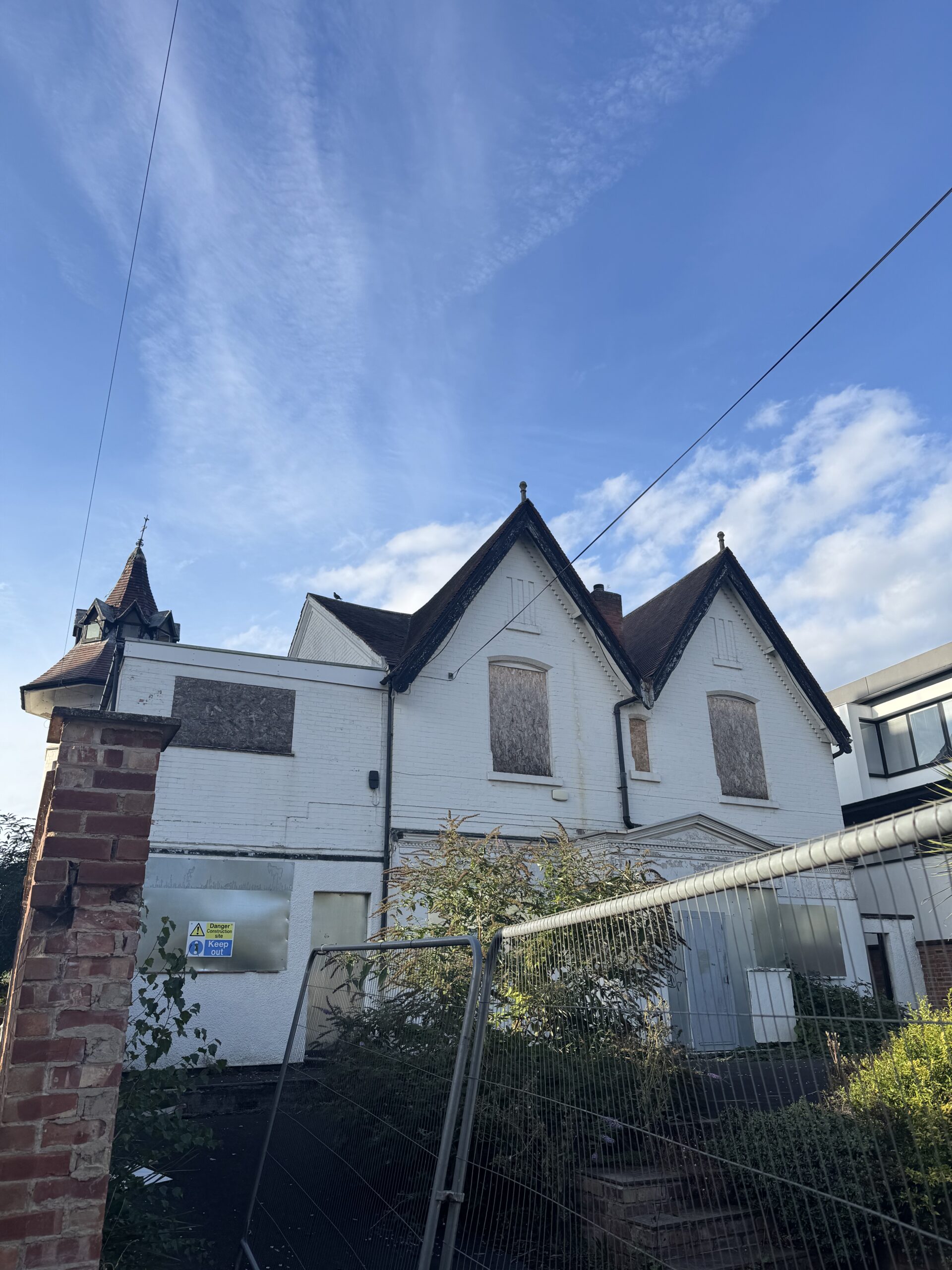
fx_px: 880
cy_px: 635
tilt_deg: +21.8
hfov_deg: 56.8
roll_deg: +1.2
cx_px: 476
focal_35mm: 24
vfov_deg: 71.6
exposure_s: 1/2833
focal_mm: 6.76
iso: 80
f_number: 1.78
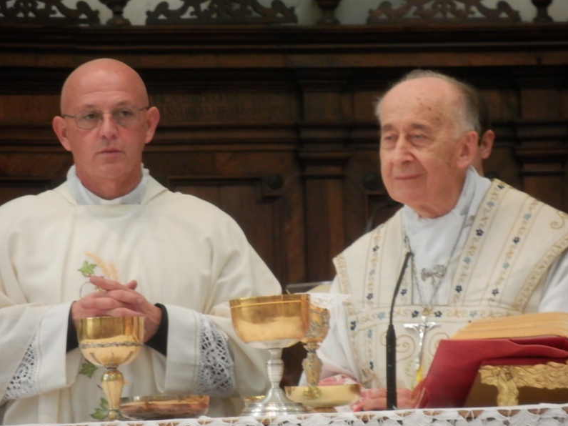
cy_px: 214
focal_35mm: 302
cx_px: 285
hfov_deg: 6.6
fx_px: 4955
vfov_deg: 4.9
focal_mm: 52.5
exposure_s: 1/25
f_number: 5.9
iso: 800
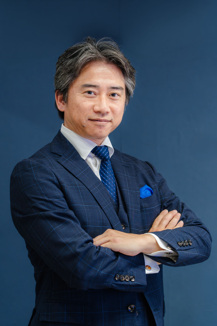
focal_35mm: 105
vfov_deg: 19.5
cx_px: 108
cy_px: 163
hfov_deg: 13.0
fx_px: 949
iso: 1600
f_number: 4.5
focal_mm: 105
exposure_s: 1/125
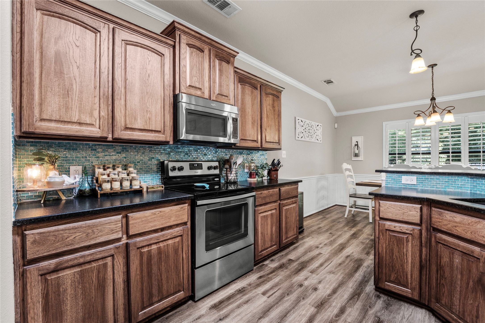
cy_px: 162
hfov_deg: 98.9
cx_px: 242
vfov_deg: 75.9
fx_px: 207
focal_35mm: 15
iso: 400
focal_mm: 15.4
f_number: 8
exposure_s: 1/1.25
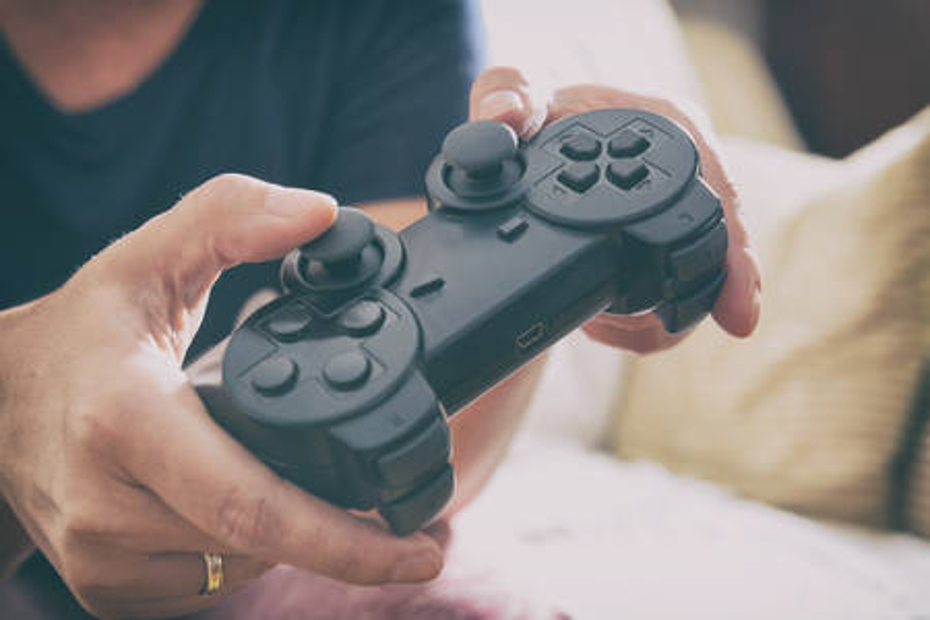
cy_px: 310
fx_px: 1550
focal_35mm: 60
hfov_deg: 33.4
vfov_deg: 22.6
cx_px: 465
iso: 1000
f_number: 6.3
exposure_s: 1/60
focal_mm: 60
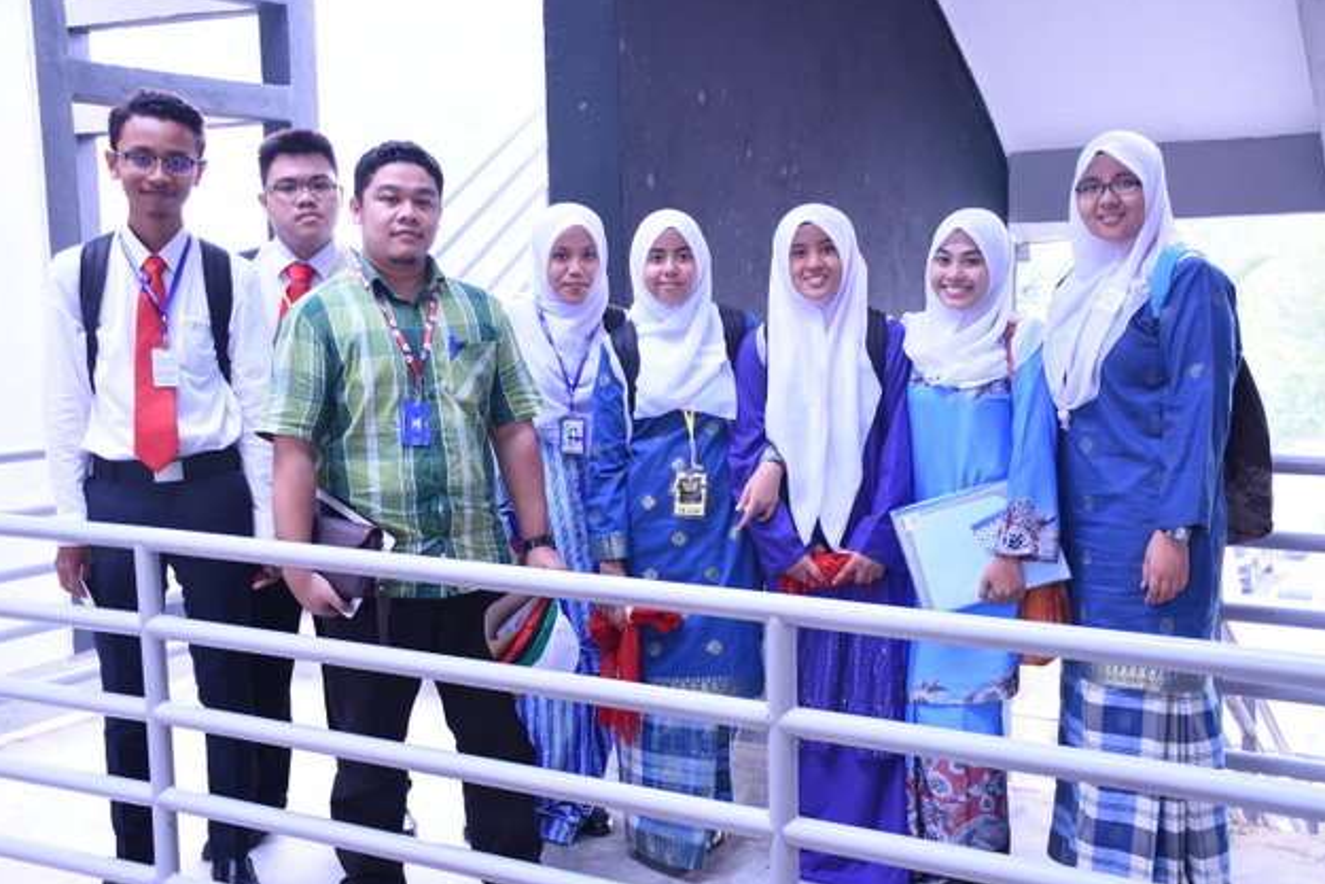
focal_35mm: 42
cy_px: 441
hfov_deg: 46.9
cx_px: 668
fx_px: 1528
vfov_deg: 32.3
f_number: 4
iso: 640
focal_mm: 27
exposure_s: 1/100
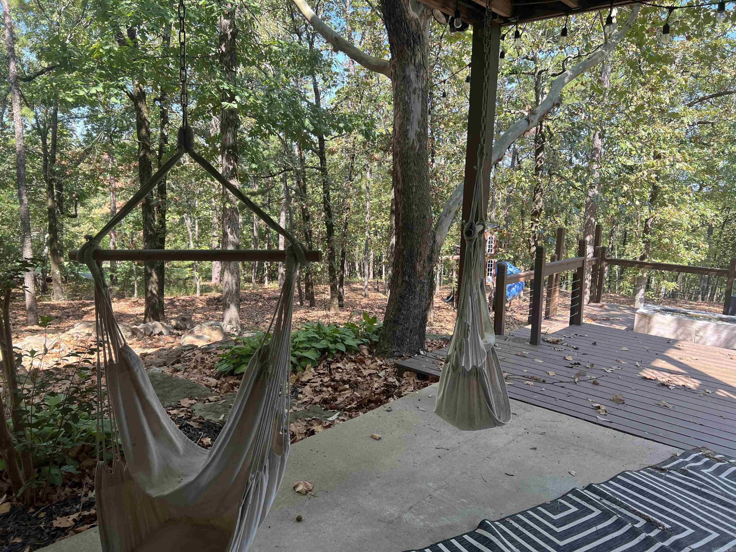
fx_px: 553
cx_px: 368
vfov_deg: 53.1
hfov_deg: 67.3
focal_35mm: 26
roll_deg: -1.9
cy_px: 276
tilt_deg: -9.6
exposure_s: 1/380
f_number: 1.5
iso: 50
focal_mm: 5.7
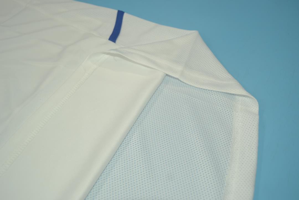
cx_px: 150
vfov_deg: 40.0
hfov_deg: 57.2
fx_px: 274
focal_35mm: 33
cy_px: 100
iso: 200
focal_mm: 22
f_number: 4.5
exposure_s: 1/200
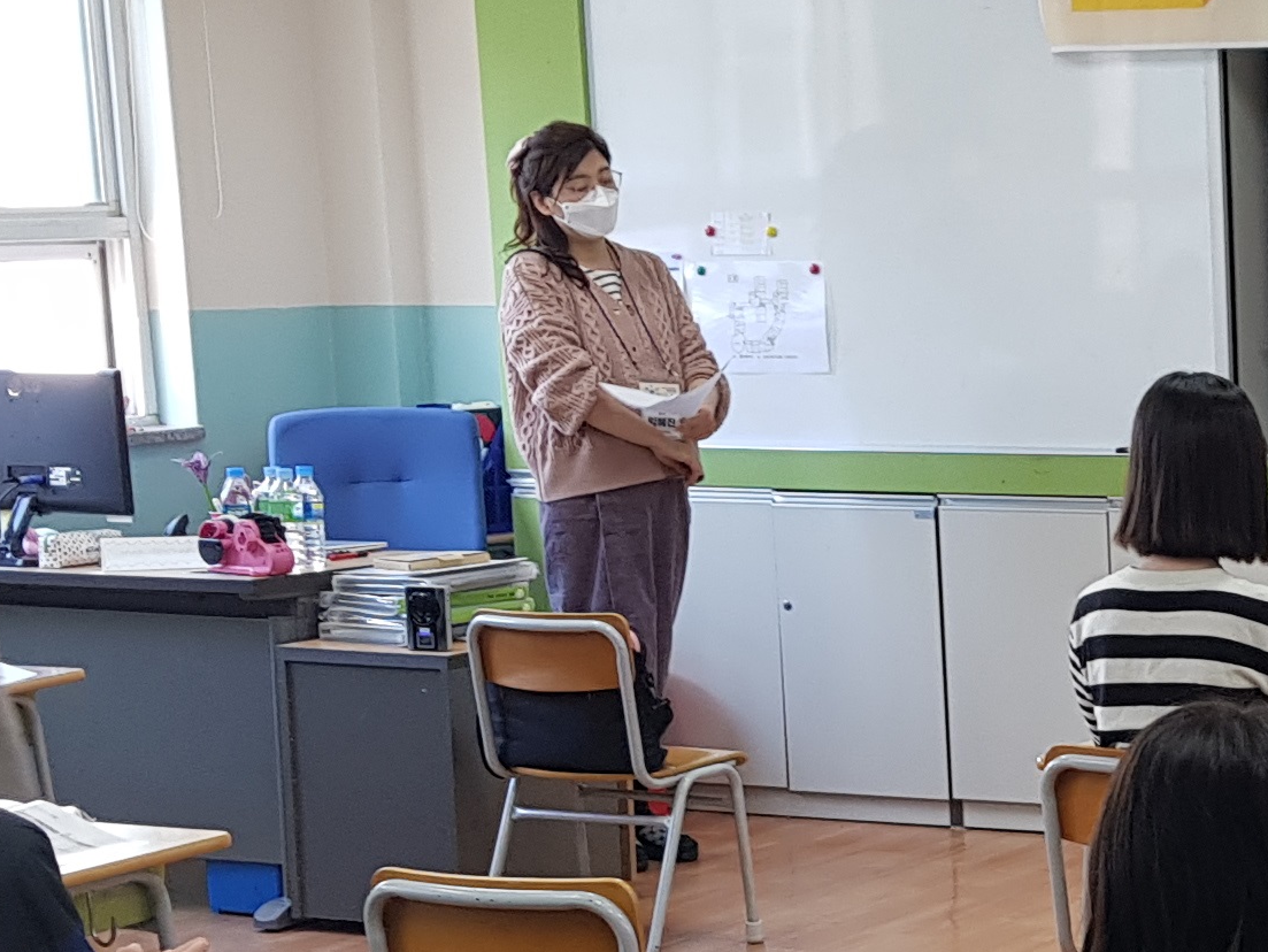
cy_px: 826
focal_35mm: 95
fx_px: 3481
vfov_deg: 15.4
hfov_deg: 19.6
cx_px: 1457
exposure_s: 1/60
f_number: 1.7
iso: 64
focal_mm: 4.3
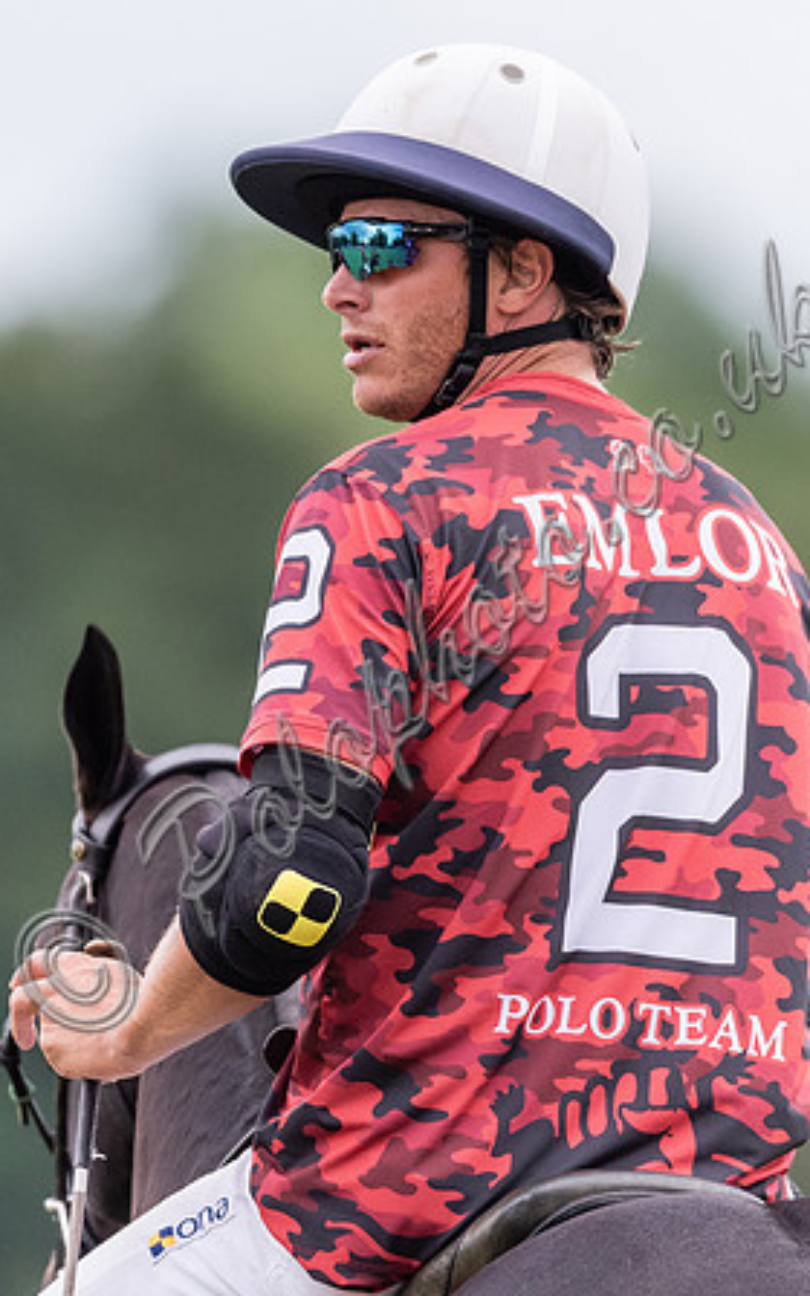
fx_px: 35815
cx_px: 495
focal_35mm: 1014
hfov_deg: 1.3
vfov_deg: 2.1
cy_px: 440
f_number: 4
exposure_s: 1/4000
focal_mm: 500
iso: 800
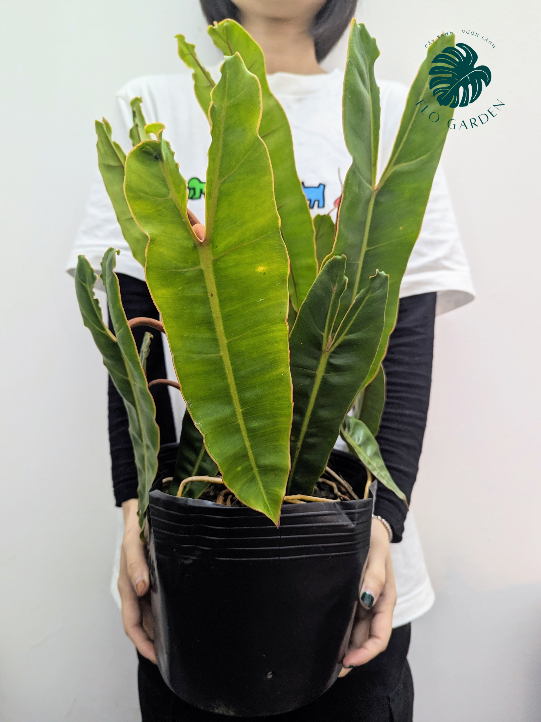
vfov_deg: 71.6
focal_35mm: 24
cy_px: 361
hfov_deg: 56.8
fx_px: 500
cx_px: 270
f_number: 1.85
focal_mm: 6.81
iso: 187
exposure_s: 1/33.3
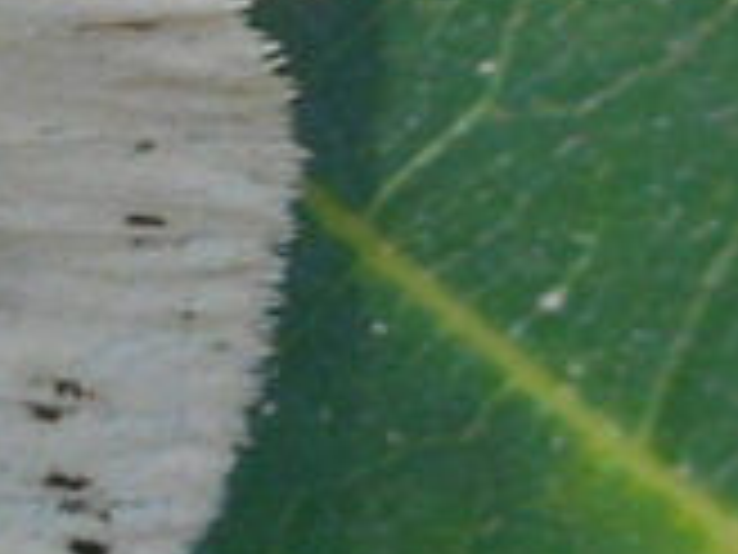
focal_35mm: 177
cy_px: -68
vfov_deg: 8.3
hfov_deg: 10.6
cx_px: -538
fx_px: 3774
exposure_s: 1/30
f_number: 4.2
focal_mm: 6
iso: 80
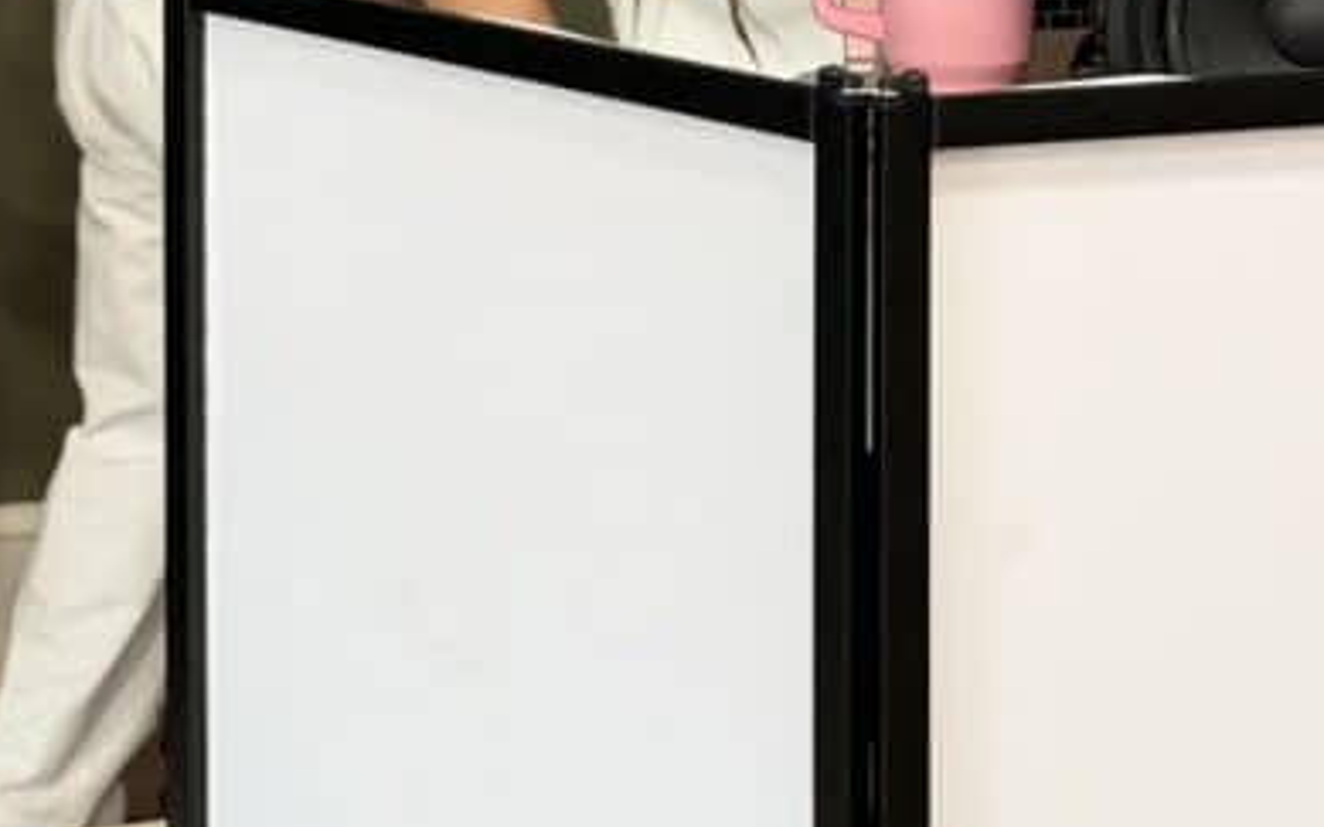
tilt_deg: -2.2
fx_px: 4834
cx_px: 129
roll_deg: -0.4
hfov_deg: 15.4
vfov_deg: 9.5
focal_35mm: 134
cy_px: -374
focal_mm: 6.76
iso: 250
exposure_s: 1/40
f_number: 1.78
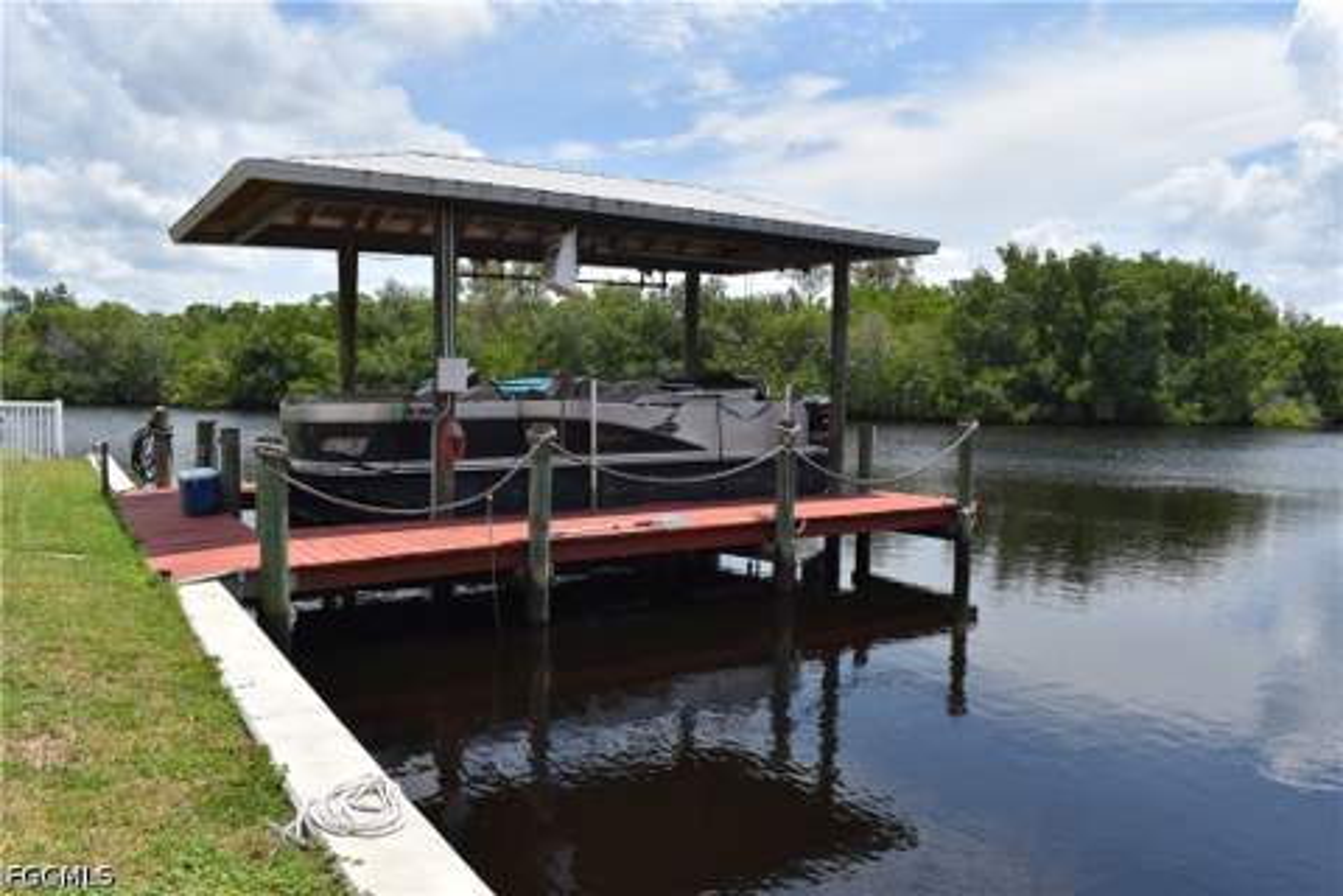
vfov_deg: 47.9
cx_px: 672
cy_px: 448
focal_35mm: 27
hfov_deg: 67.4
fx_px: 1007
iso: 100
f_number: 11
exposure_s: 1/200
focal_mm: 18
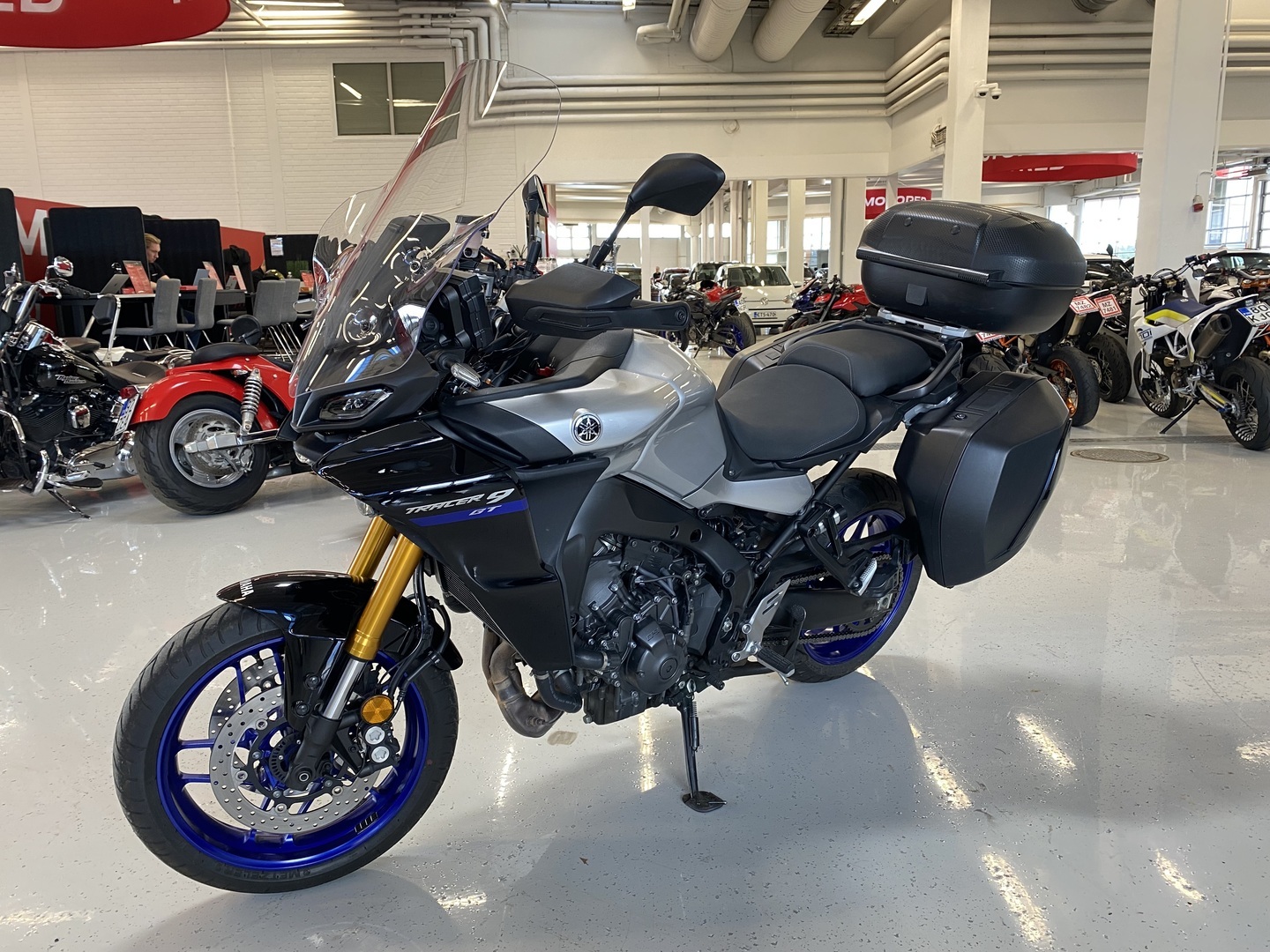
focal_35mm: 26
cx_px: 635
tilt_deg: -10.9
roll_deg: +0.4
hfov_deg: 67.3
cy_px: 476
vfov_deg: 53.1
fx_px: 954
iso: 100
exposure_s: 1/50
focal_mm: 4.25
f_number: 1.8
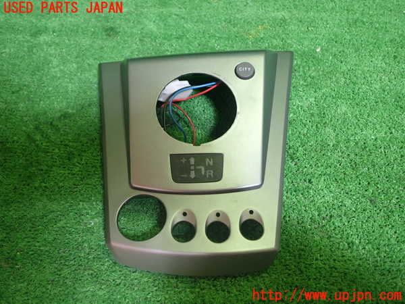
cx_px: 202
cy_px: 152
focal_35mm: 30
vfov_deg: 46.8
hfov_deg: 60.0
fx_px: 351
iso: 250
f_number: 2.3
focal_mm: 5.4
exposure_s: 1/30
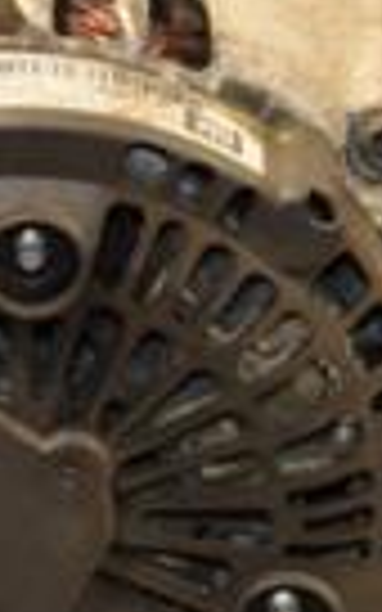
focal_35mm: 392
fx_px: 6530
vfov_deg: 5.4
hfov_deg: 3.4
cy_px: 216
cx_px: 112
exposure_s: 1/100
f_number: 5
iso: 800
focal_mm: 58
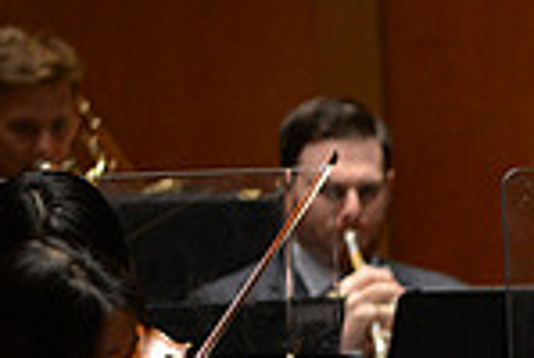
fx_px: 11534
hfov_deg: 2.6
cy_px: 535
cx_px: 975
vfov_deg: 1.8
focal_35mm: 776
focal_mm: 200
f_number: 2.8
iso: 3200
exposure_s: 1/250
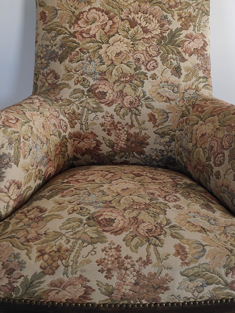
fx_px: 344
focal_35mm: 38
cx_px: 120
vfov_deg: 48.8
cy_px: 133
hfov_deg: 37.7
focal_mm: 3.94
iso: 320
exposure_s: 1/100
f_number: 1.9
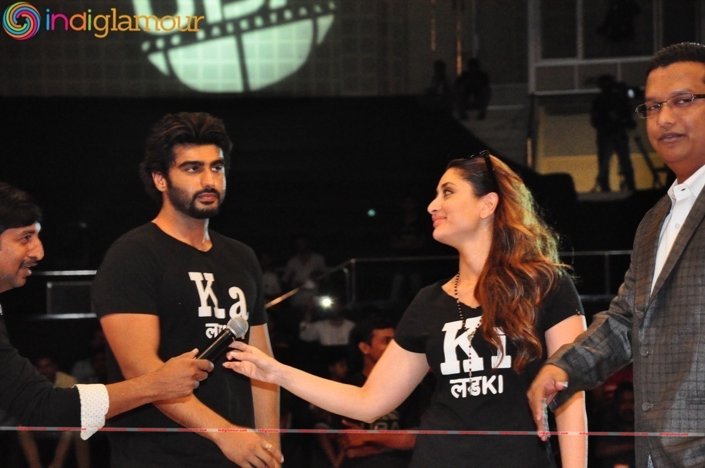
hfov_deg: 13.1
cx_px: 352
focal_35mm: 158
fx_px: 3081
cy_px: 234
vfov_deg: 8.7
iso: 3200
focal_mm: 105
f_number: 5.6
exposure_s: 1/125
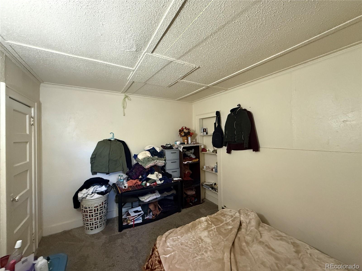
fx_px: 146
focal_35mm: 14
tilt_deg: +1.6
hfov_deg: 102.1
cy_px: 136
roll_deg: +1.5
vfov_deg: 85.7
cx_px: 181
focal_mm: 2.22
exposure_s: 1/60
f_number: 2.2
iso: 1000
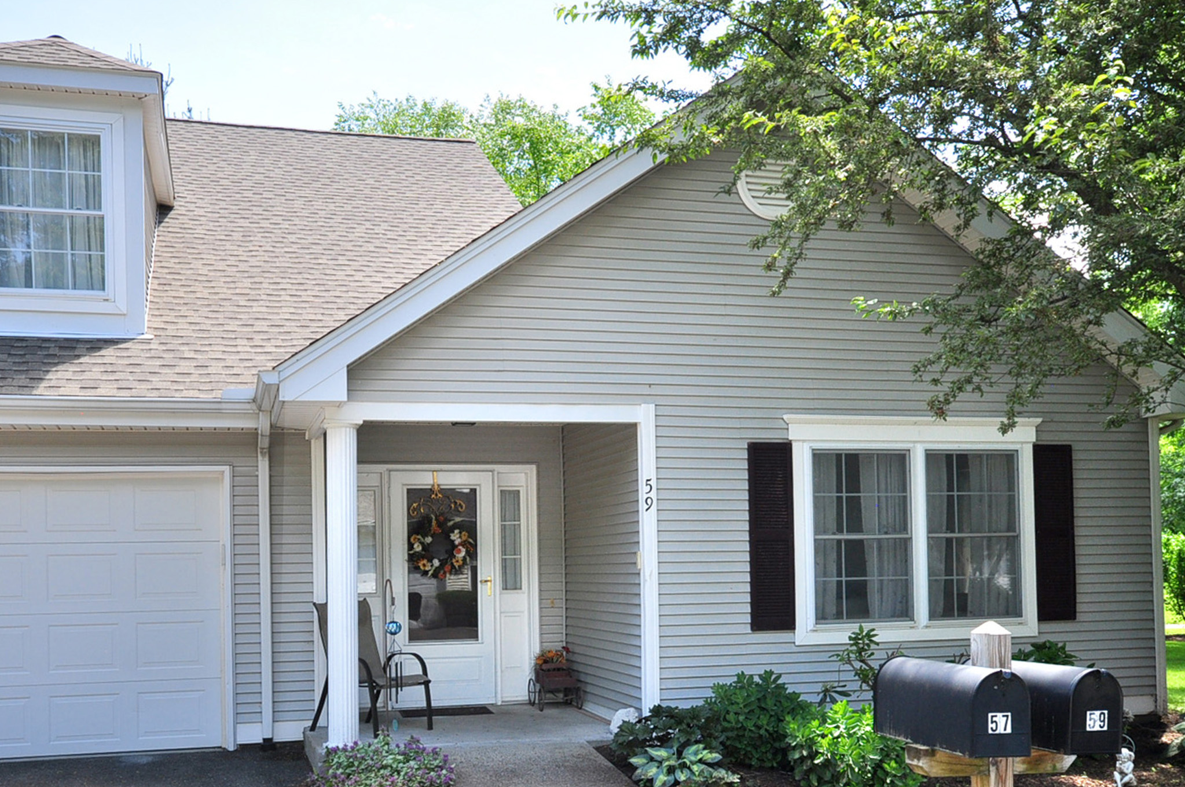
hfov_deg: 55.8
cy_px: 521
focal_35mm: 34
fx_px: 1118
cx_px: 566
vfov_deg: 38.4
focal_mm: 16
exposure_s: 1/200
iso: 320
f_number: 8
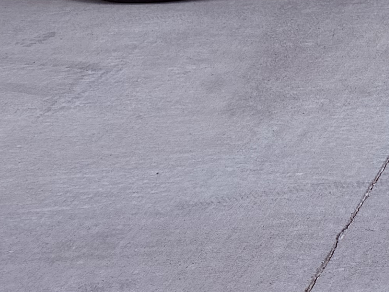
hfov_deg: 12.3
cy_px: -389
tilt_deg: -3.5
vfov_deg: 9.7
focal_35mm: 136
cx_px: 858
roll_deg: -0.5
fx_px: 1528
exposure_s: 1/4673
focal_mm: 6.76
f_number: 1.78
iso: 80
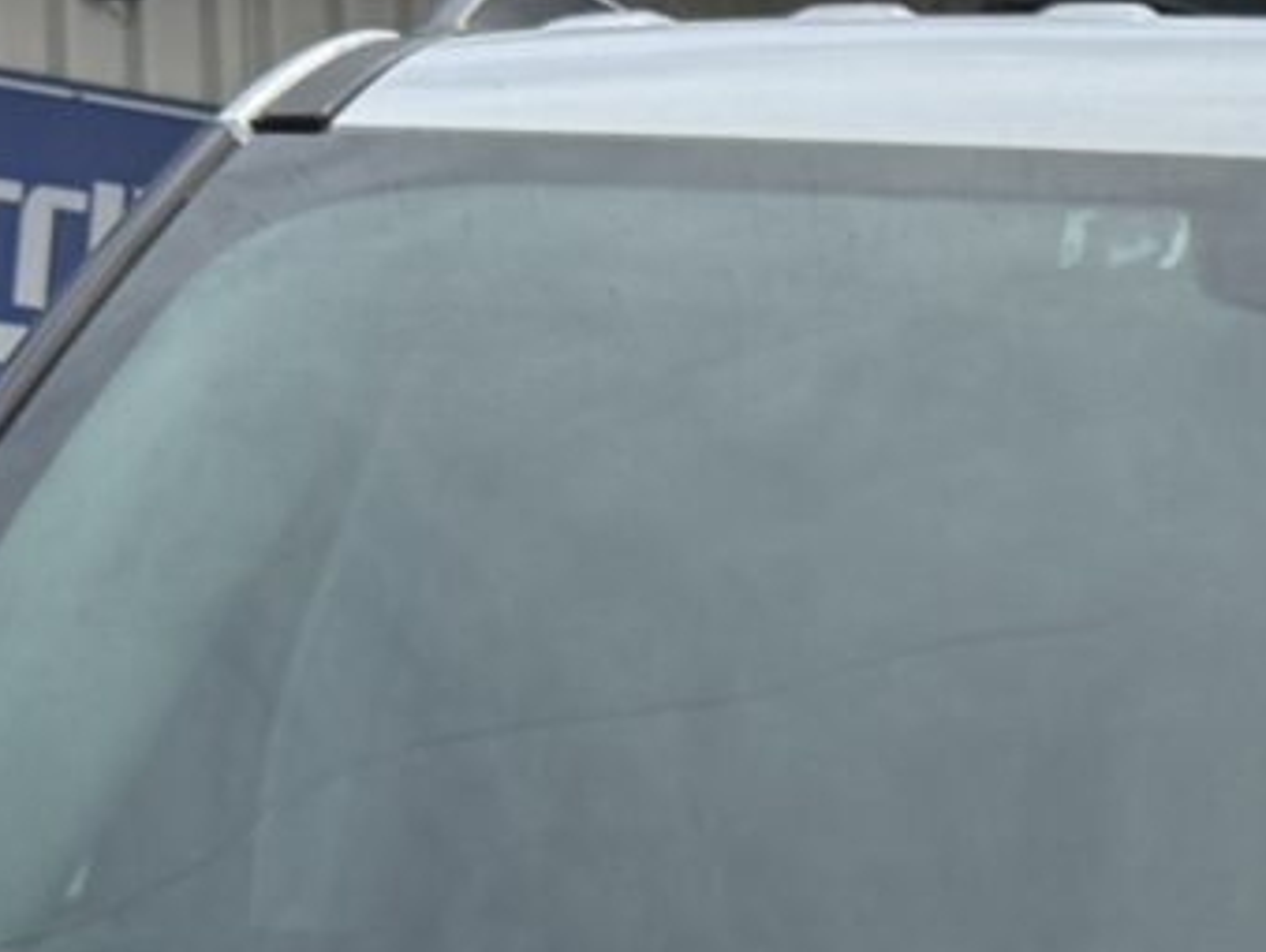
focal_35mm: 181
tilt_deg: -12.7
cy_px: 2419
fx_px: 6627
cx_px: 1893
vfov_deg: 7.6
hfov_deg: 10.5
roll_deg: -0.3
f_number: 1.78
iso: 80
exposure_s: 1/4673
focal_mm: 6.76
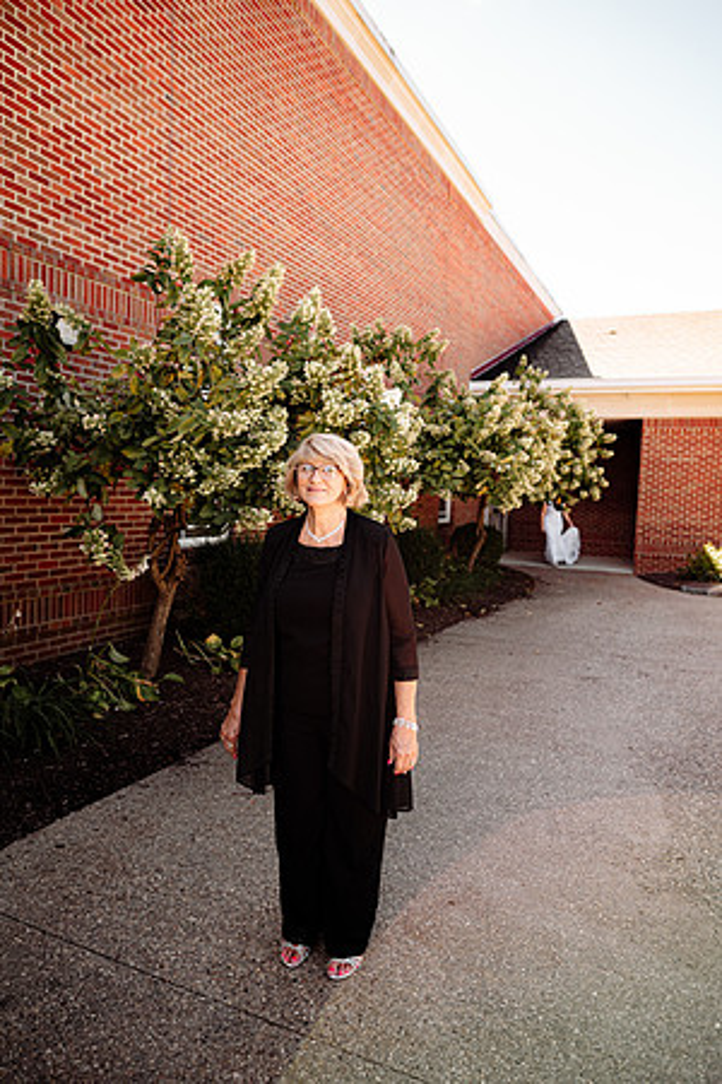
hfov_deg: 53.1
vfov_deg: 73.7
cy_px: 542
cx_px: 361
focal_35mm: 24
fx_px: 722
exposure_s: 1/640
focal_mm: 24
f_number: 2.8
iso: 250
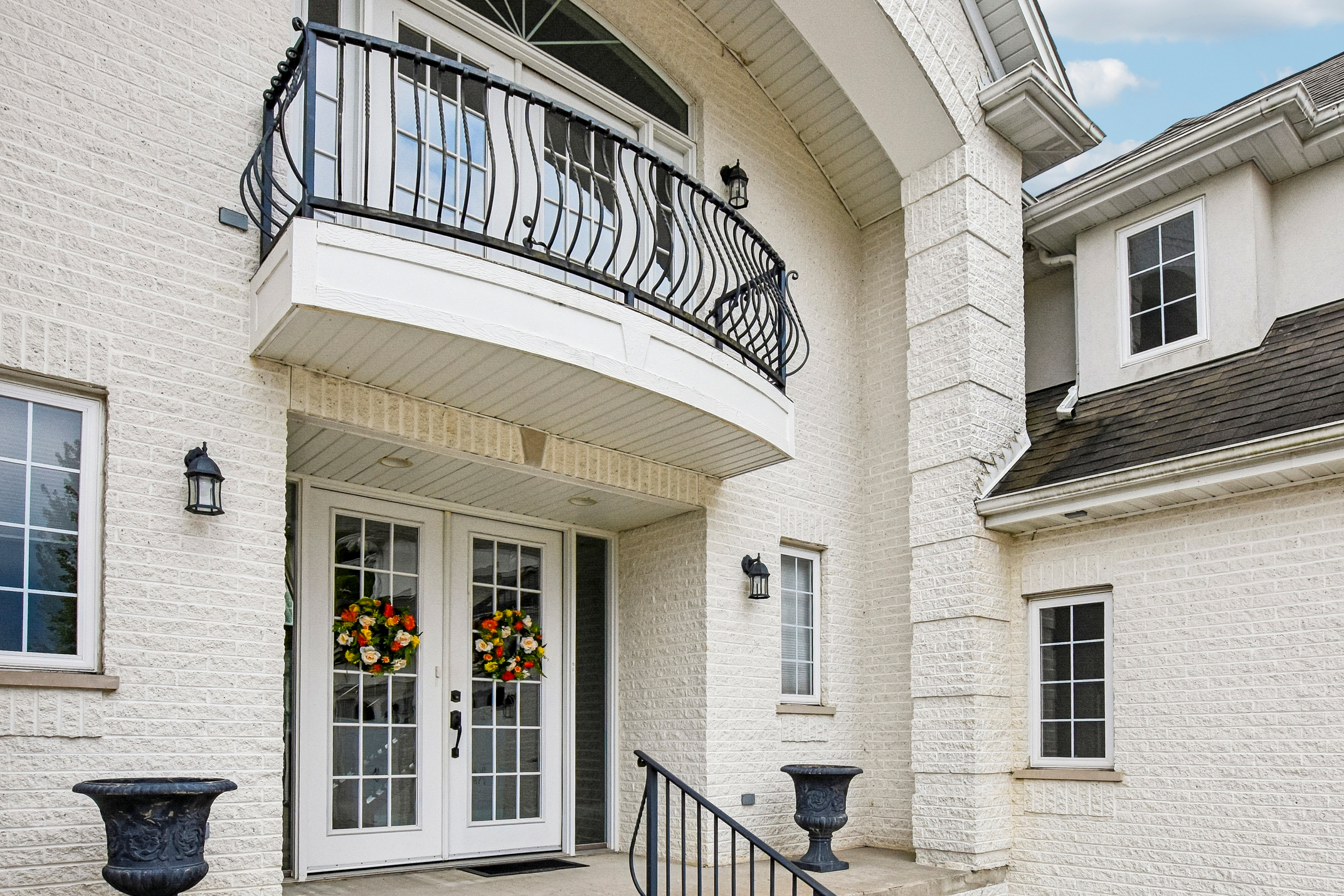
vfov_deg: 58.4
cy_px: 582
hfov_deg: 81.2
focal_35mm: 21
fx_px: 784
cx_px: 702
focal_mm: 10
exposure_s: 1/640
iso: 400
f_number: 8
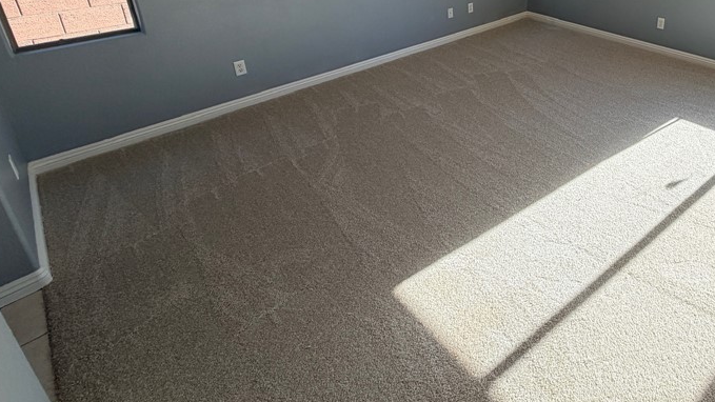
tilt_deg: -19.9
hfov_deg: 73.9
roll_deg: -1.5
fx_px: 436
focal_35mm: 23
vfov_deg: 44.9
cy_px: 39
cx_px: 524
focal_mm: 2.22
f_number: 2.2
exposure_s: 1/228
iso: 40
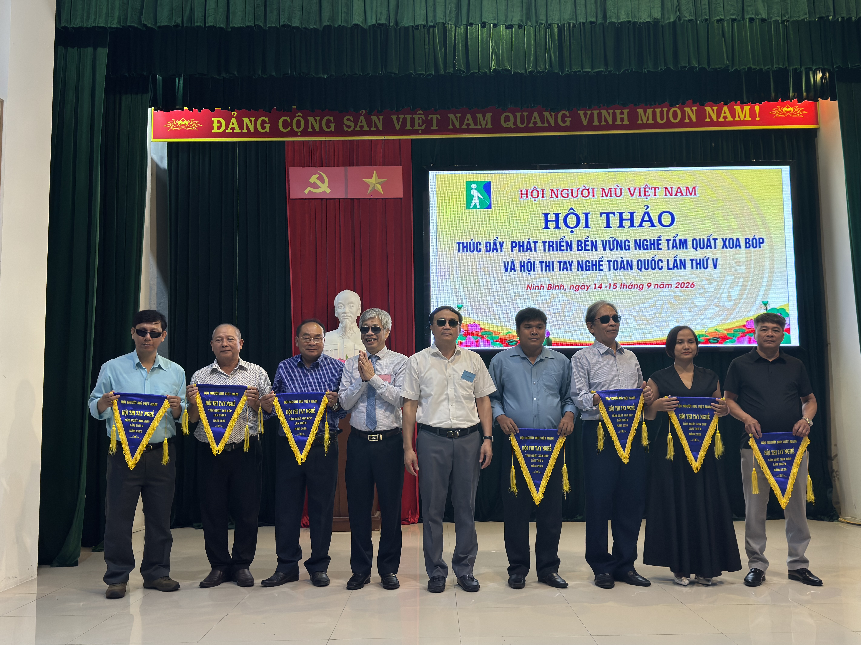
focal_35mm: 35
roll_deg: +1.2
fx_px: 870
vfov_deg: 40.7
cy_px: 322
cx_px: 430
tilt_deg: +5.7
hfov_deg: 52.6
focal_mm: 6.76
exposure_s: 1/120
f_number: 1.78
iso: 80
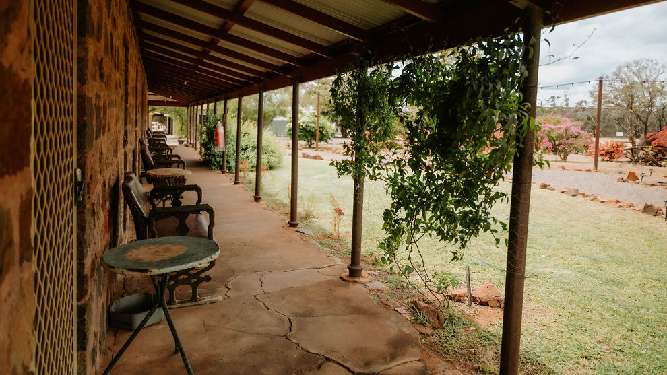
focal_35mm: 26
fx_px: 460
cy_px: 149
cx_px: 334
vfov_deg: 44.2
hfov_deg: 71.9
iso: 320
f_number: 2.8
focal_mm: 24
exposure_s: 1/640
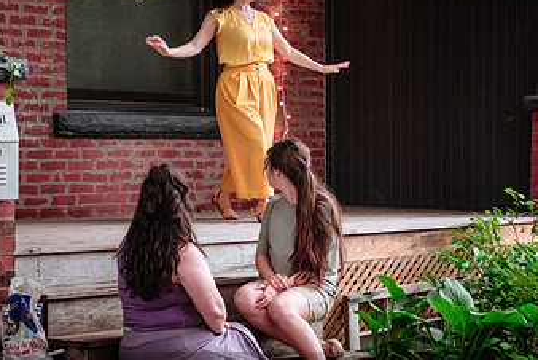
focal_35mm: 100
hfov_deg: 20.4
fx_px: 1496
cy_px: 197
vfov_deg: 13.7
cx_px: 331
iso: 1600
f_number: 2.8
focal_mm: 36.5
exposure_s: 1/125
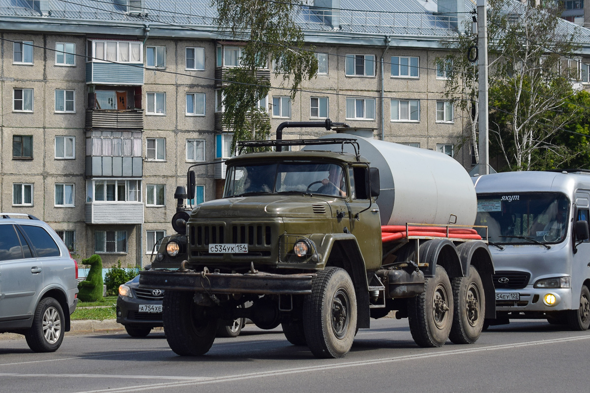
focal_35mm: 82
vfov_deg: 16.6
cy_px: 196
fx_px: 1352
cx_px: 295
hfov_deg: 24.6
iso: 100
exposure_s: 1/800
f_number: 5.6
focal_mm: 55
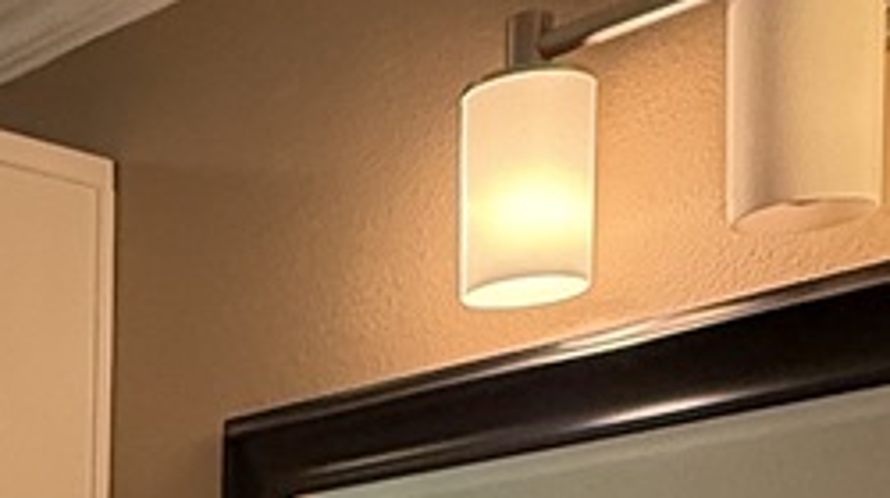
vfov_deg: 11.7
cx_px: -199
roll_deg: +1.4
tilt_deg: -1.6
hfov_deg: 22.2
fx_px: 2075
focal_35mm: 88
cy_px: 1106
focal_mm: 2.22
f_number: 2.2
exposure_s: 1/120
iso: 160
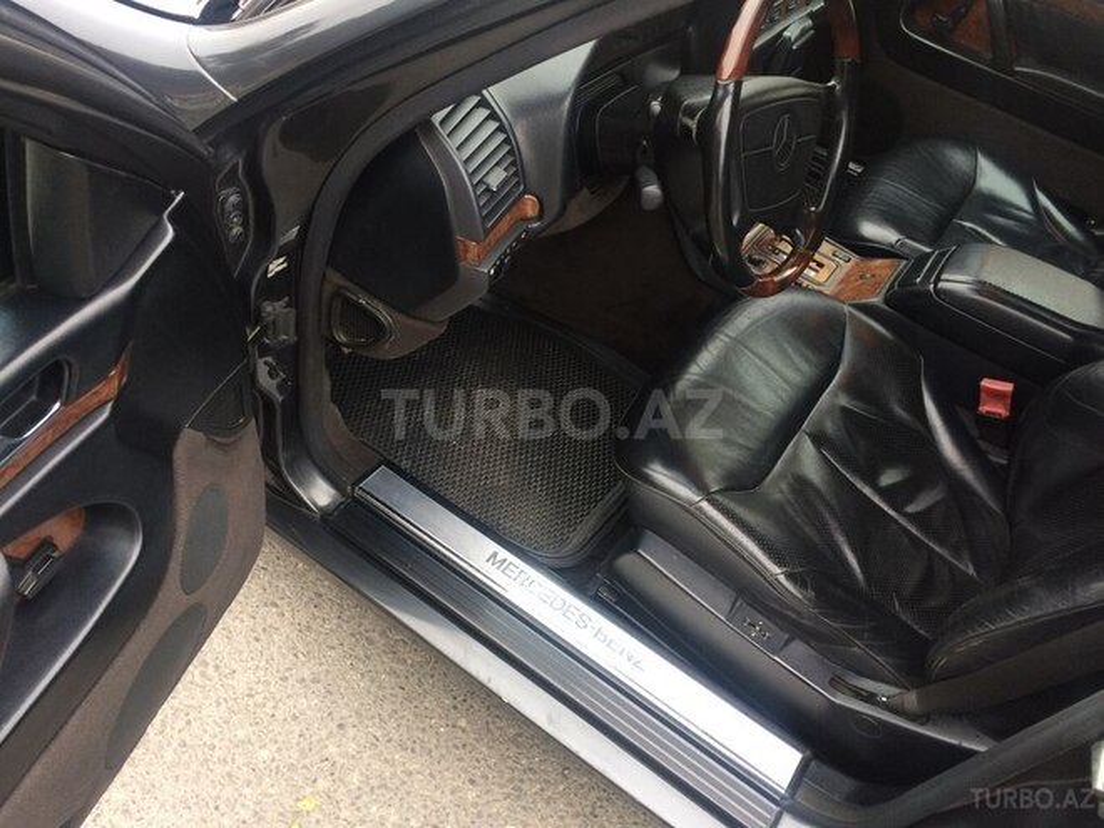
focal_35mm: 29
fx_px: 925
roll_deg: -12.9
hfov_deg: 61.7
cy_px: 414
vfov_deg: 48.2
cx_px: 552
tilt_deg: -44.9
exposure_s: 1/33
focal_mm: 4.15
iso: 100
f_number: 2.2
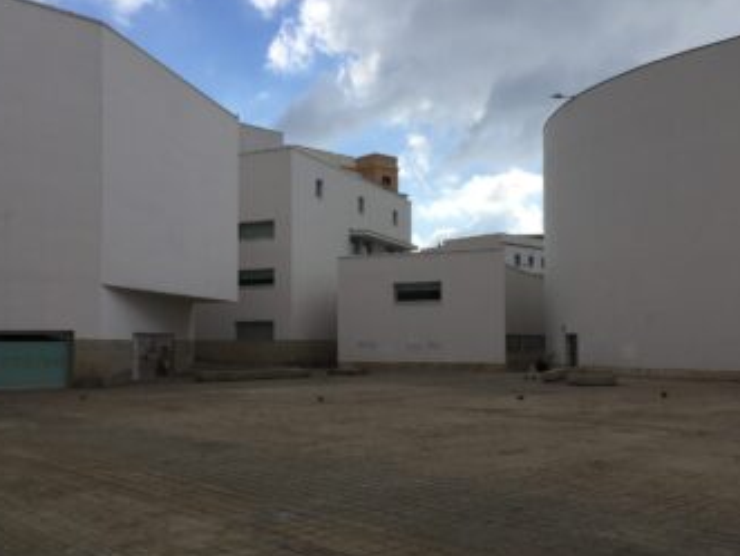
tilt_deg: +2.0
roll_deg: +0.0
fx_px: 749
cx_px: 344
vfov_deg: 40.7
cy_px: 310
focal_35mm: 35
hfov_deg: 52.5
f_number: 2.2
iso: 32
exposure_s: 1/3049
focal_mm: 4.15
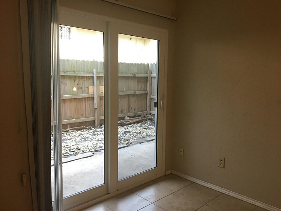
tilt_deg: -5.6
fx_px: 235
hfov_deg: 61.7
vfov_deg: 48.2
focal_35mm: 29
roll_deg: -1.3
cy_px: 106
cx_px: 140
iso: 32
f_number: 2.2
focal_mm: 4.15
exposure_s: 1/30
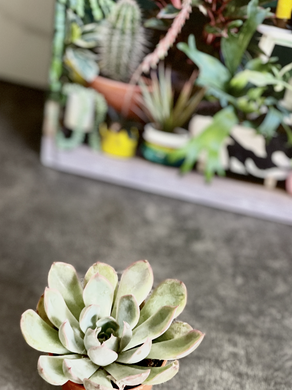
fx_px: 1215
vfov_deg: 18.1
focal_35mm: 108
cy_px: 284
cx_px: 47
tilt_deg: -49.2
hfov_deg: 13.6
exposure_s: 1/40
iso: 250
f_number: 2.2
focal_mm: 7.5
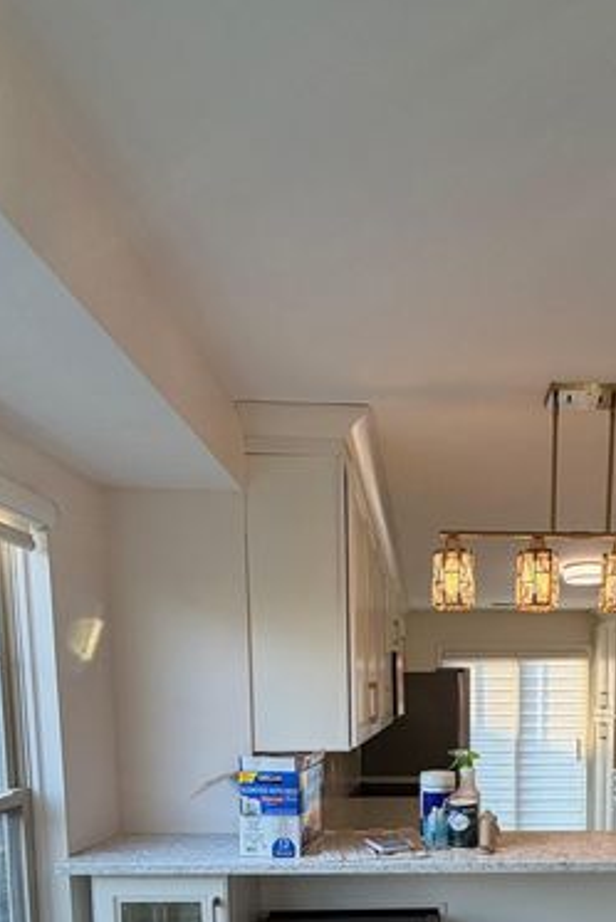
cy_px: 765
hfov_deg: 47.9
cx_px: 453
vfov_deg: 62.2
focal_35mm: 26
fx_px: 667
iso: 100
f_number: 2.2
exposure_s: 1/120
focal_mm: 2.22
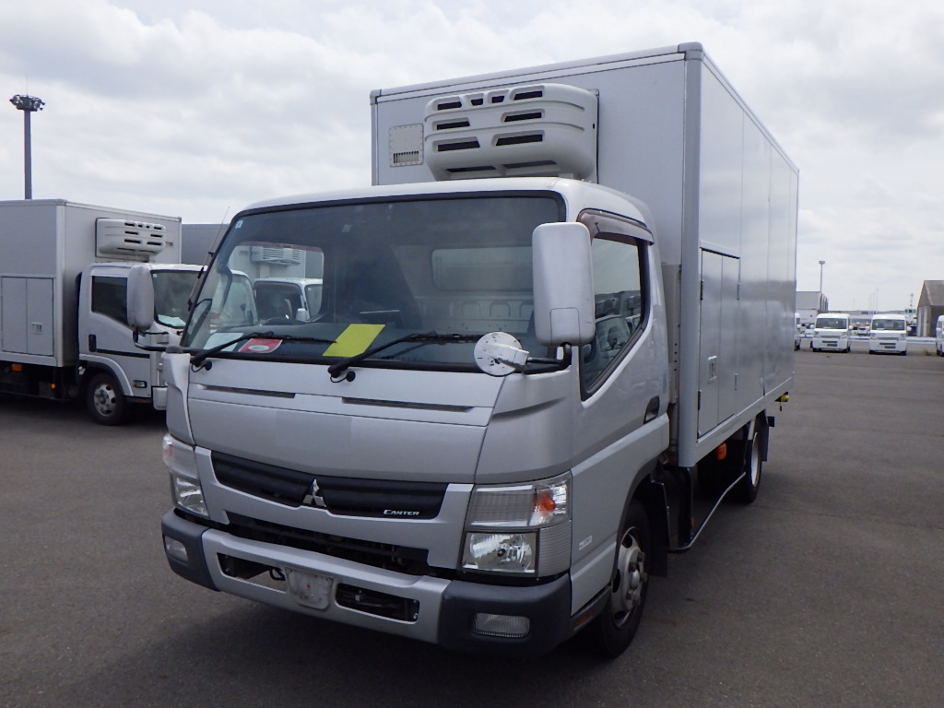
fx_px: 764
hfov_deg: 63.4
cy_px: 354
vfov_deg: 49.7
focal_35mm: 28
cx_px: 472
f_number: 4.2
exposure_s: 1/2000
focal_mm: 5
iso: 250
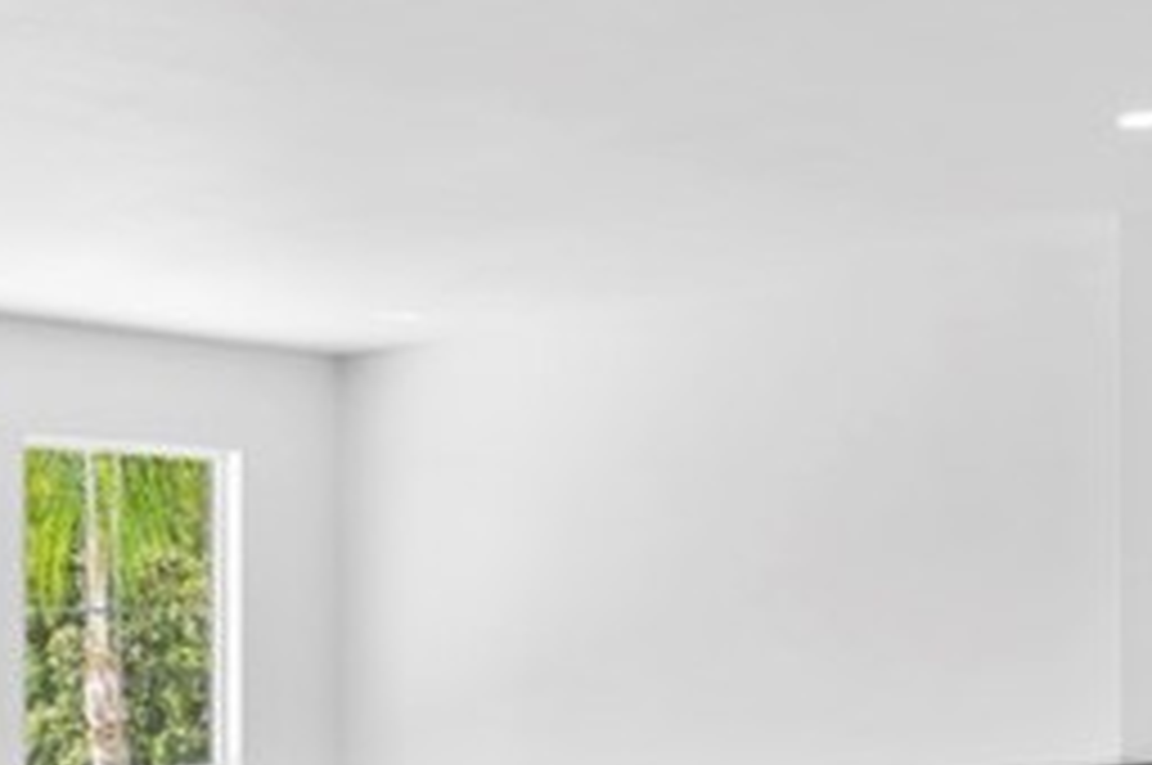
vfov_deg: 20.8
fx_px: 2045
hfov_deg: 31.2
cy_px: 682
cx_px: 369
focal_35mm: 64
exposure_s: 1/25
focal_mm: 16
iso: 200
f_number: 8
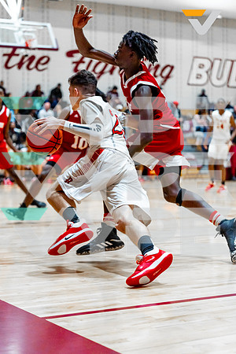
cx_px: 118
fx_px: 688
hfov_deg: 19.5
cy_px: 177
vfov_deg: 28.8
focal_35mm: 70
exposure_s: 1/1250
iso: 2000
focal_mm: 70
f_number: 2.8
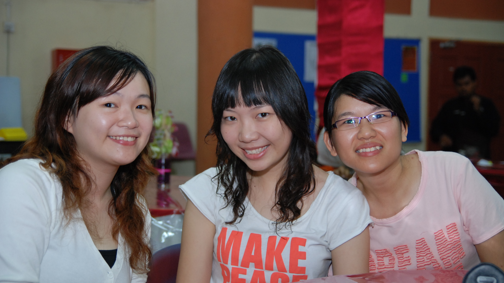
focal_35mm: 60
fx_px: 802
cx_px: 252
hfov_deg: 34.9
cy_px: 150
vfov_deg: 20.1
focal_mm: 38
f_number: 2.8
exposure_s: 1/60
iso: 500
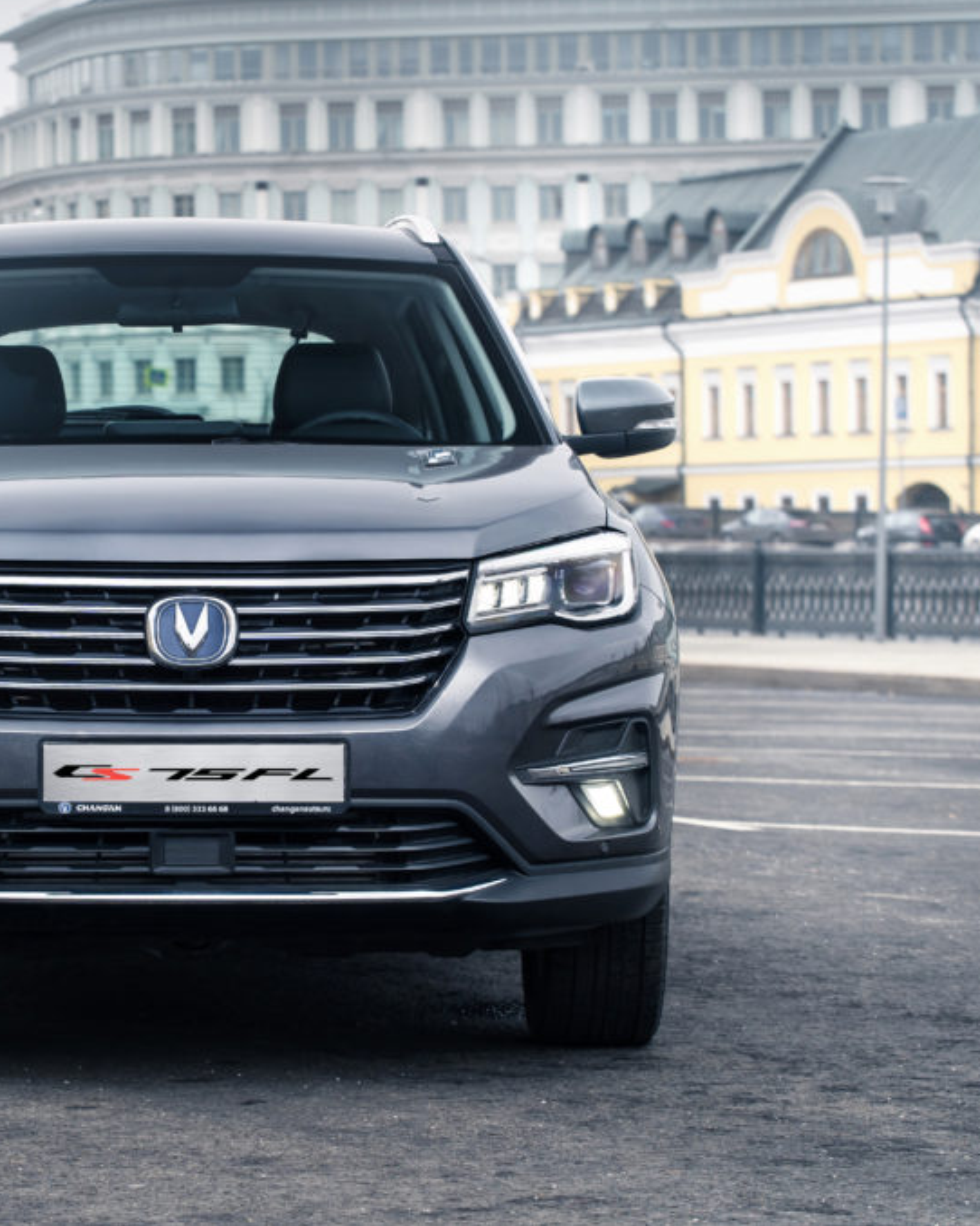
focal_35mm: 129
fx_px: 4679
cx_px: 168
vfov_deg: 14.9
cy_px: 610
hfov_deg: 11.9
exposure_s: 1/50
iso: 400
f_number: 6.3
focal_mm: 91
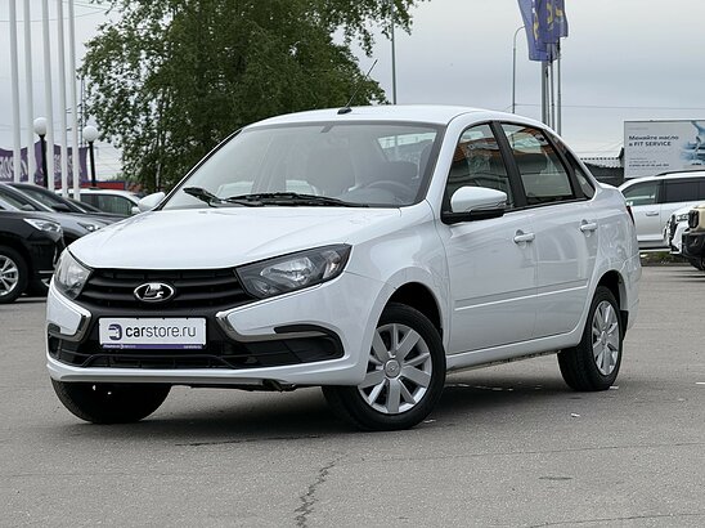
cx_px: 352
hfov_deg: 16.4
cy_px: 264
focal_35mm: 120
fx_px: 2442
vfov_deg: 12.3
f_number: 2.8
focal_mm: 15.66
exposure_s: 1/541
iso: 64
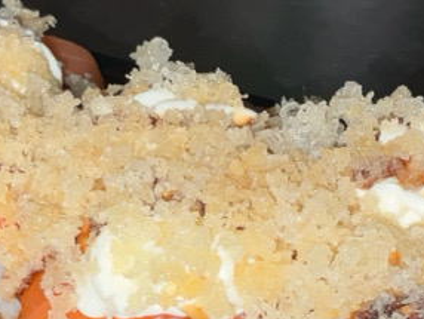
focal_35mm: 81
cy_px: 338
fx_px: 993
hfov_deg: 24.1
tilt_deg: -50.4
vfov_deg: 17.7
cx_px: 196
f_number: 1.8
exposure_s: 1/138
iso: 16
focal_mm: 3
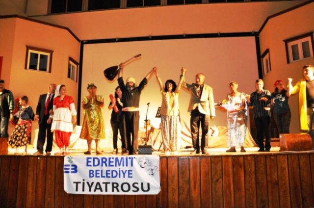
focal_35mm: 27
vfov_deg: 47.7
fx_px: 235
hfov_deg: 67.5
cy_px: 104
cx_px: 157
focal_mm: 18
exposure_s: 1/80
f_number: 5
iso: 1600
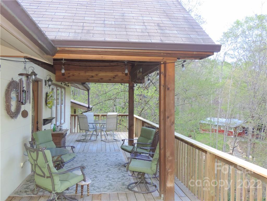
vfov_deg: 46.8
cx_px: 134
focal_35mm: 30
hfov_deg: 60.0
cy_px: 100
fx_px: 231
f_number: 3.1
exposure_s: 1/200
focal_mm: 5.3
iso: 250
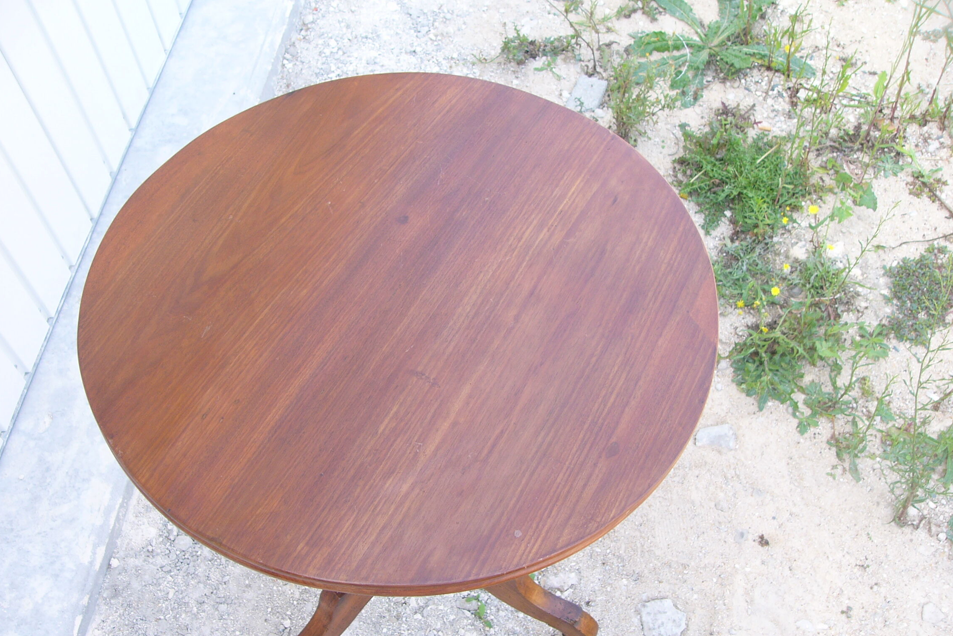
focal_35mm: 40
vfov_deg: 33.4
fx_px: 1059
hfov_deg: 48.5
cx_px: 480
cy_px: 358
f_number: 2.8
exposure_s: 1/60
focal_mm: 6.4
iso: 50
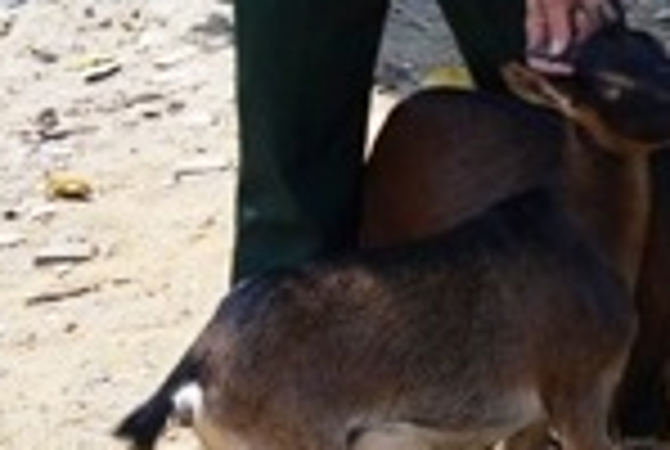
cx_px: 994
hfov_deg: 14.2
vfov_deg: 10.0
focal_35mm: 135
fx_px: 2518
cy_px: -171
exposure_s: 1/250
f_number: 8
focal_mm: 24
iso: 200
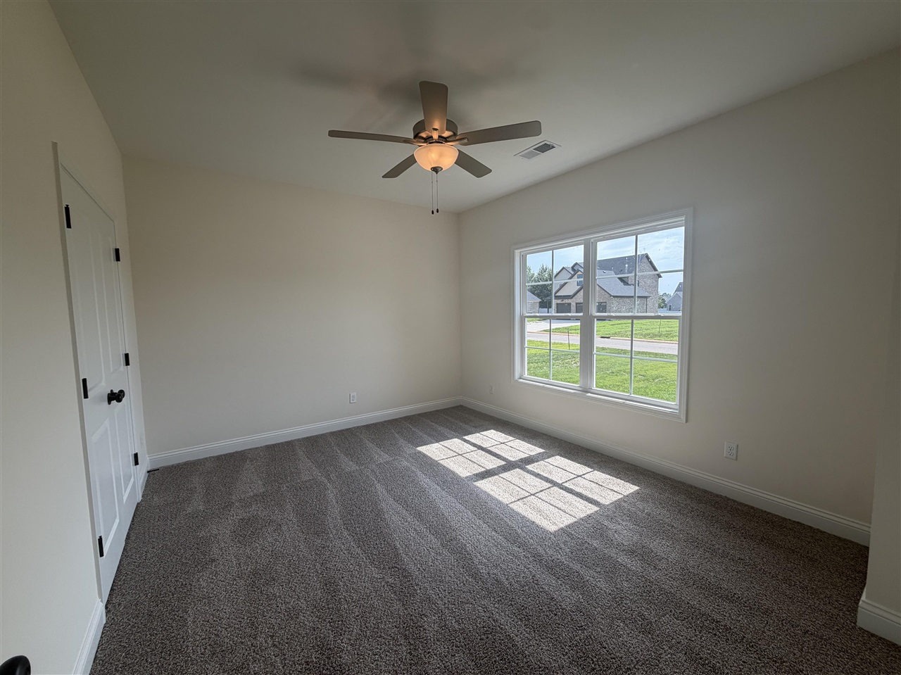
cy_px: 338
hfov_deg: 102.1
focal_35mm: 14
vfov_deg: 85.6
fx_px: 364
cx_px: 450
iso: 50
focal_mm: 2.22
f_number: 2.2
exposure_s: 1/308
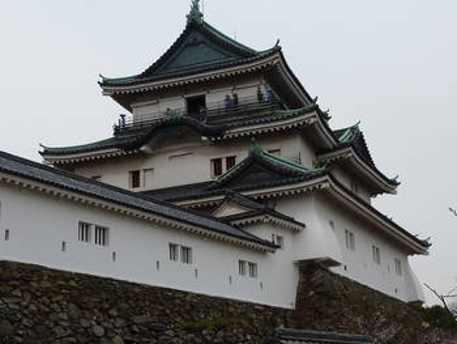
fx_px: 832
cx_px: 228
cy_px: 172
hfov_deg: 30.7
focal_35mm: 63
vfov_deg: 23.3
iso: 80
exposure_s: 1/320
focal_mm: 5.7
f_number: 4
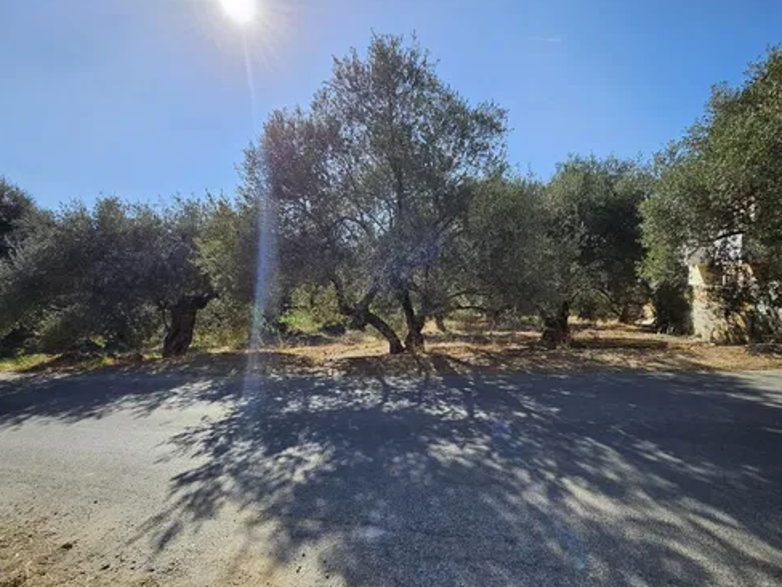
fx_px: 361
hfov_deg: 94.3
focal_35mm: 16
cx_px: 420
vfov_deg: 78.0
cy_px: 311
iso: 32
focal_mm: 1.74
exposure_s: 1/1222
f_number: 2.2
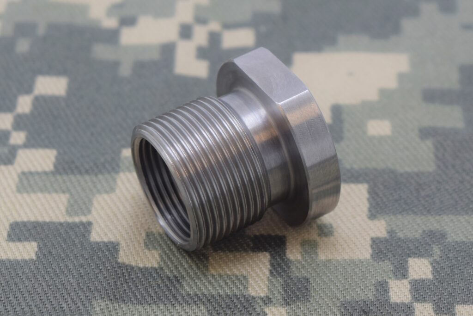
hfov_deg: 24.6
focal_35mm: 82
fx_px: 1084
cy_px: 158
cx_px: 236
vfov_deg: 16.6
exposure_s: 1/10
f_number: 10
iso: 100
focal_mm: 55
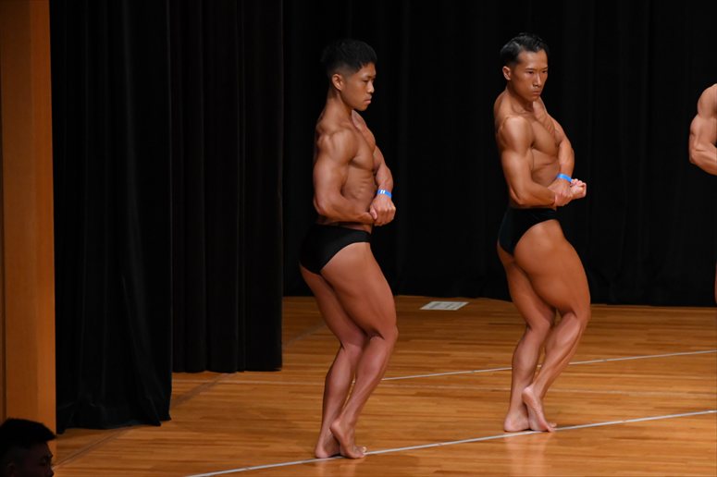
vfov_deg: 4.8
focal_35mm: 285
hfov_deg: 7.2
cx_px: 358
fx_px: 5674
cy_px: 238
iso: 3200
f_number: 5.6
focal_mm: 190
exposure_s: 1/400
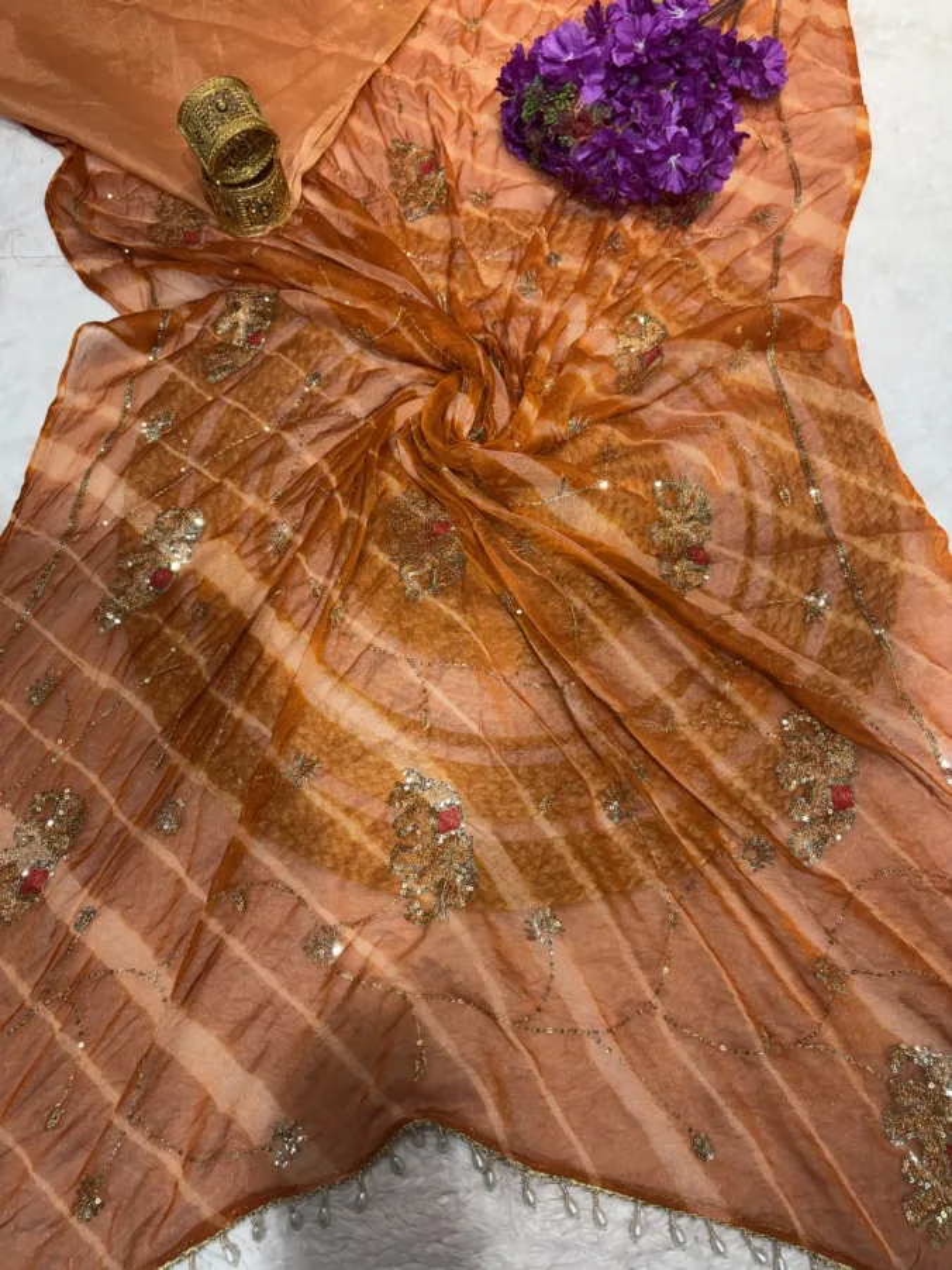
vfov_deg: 67.3
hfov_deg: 53.1
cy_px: 635
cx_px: 476
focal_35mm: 26
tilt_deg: -66.7
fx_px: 953
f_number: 1.6
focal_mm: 5.96
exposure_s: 1/122
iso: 40
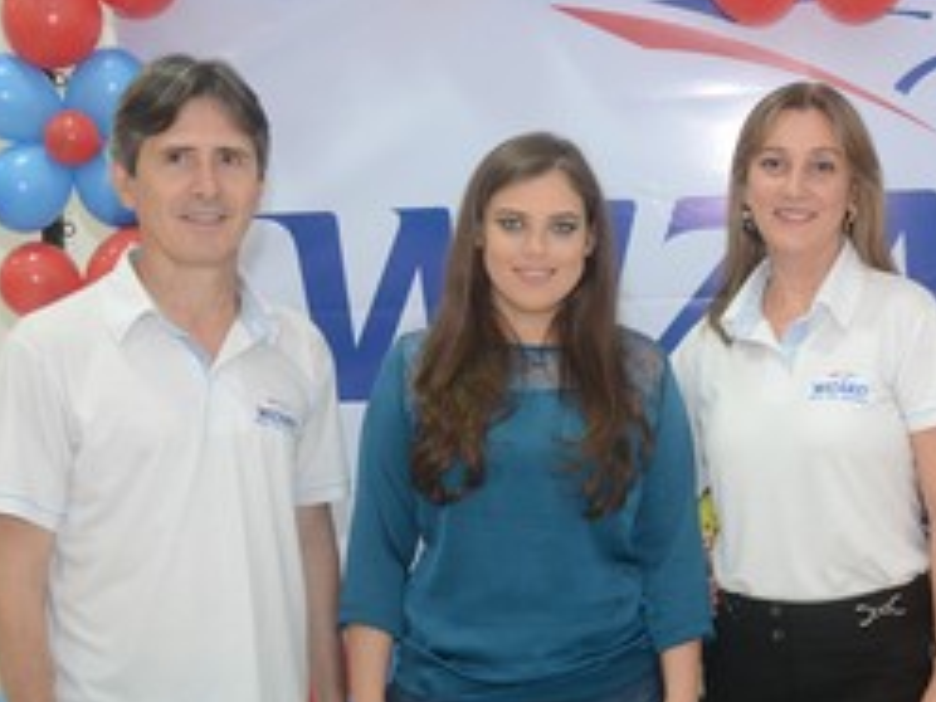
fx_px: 1839
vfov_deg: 21.5
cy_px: 494
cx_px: 766
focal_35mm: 68
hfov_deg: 27.9
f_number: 3.8
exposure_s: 1/125
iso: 1600
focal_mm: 26
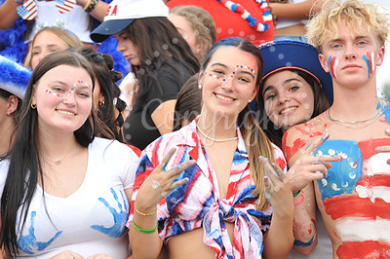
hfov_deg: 7.1
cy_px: 120
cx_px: 217
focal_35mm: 290
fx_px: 3139
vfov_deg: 4.7
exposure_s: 1/80
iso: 500
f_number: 7.1
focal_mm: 200
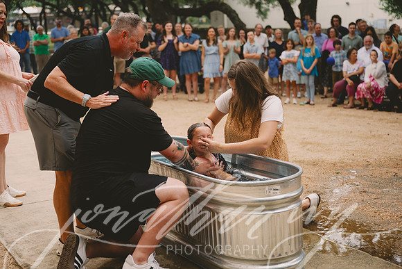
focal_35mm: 53
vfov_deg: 25.5
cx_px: 201
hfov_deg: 37.5
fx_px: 592
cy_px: 134
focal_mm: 53
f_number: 2.8
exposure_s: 1/640
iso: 250
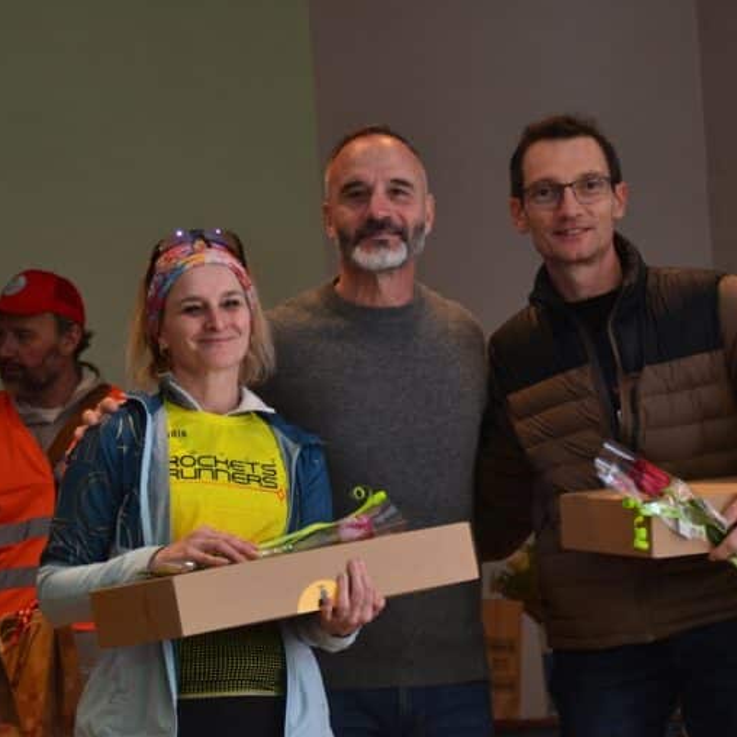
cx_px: 390
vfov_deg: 13.3
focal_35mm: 131
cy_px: 367
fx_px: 3155
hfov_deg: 13.3
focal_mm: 68
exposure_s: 1/50
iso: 800
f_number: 5.3
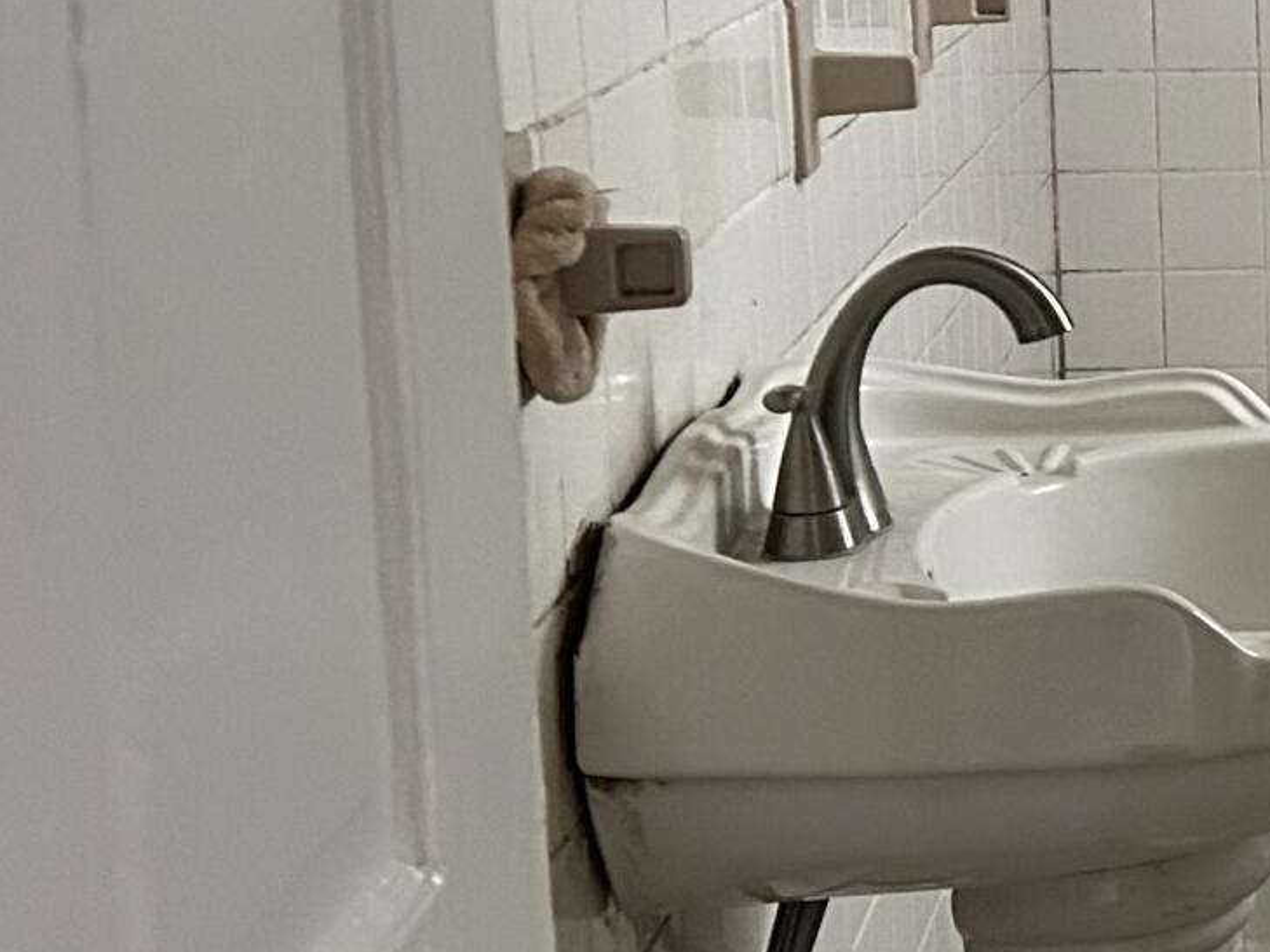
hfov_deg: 16.5
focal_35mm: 107
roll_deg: +1.1
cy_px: 254
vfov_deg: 13.8
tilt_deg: -10.5
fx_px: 3926
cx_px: 1972
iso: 500
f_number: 1.5
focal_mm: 5.7
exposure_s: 1/60
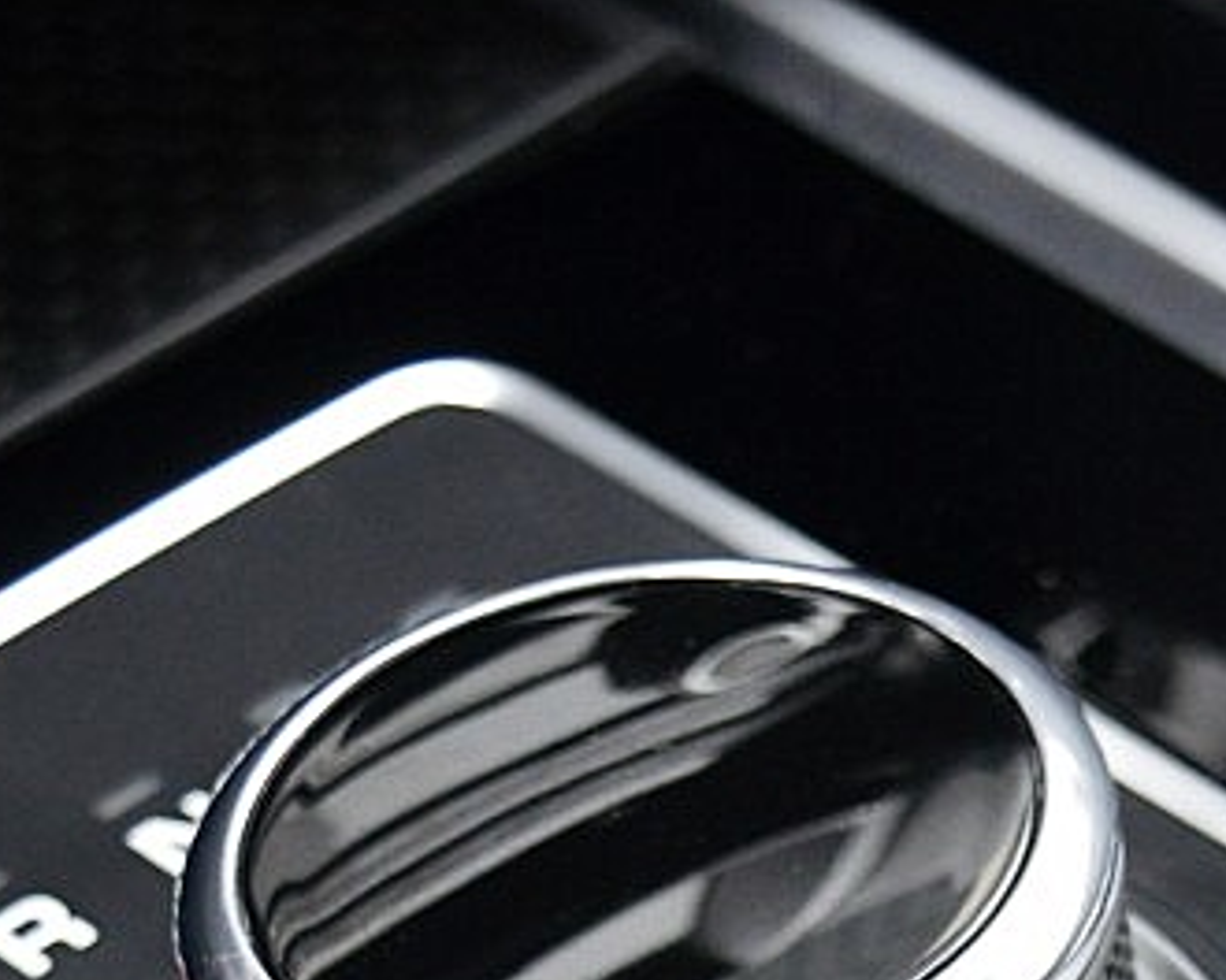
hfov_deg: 9.0
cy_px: 1541
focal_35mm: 214
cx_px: 1122
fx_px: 7776
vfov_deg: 7.1
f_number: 5
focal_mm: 31
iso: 800
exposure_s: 1/60
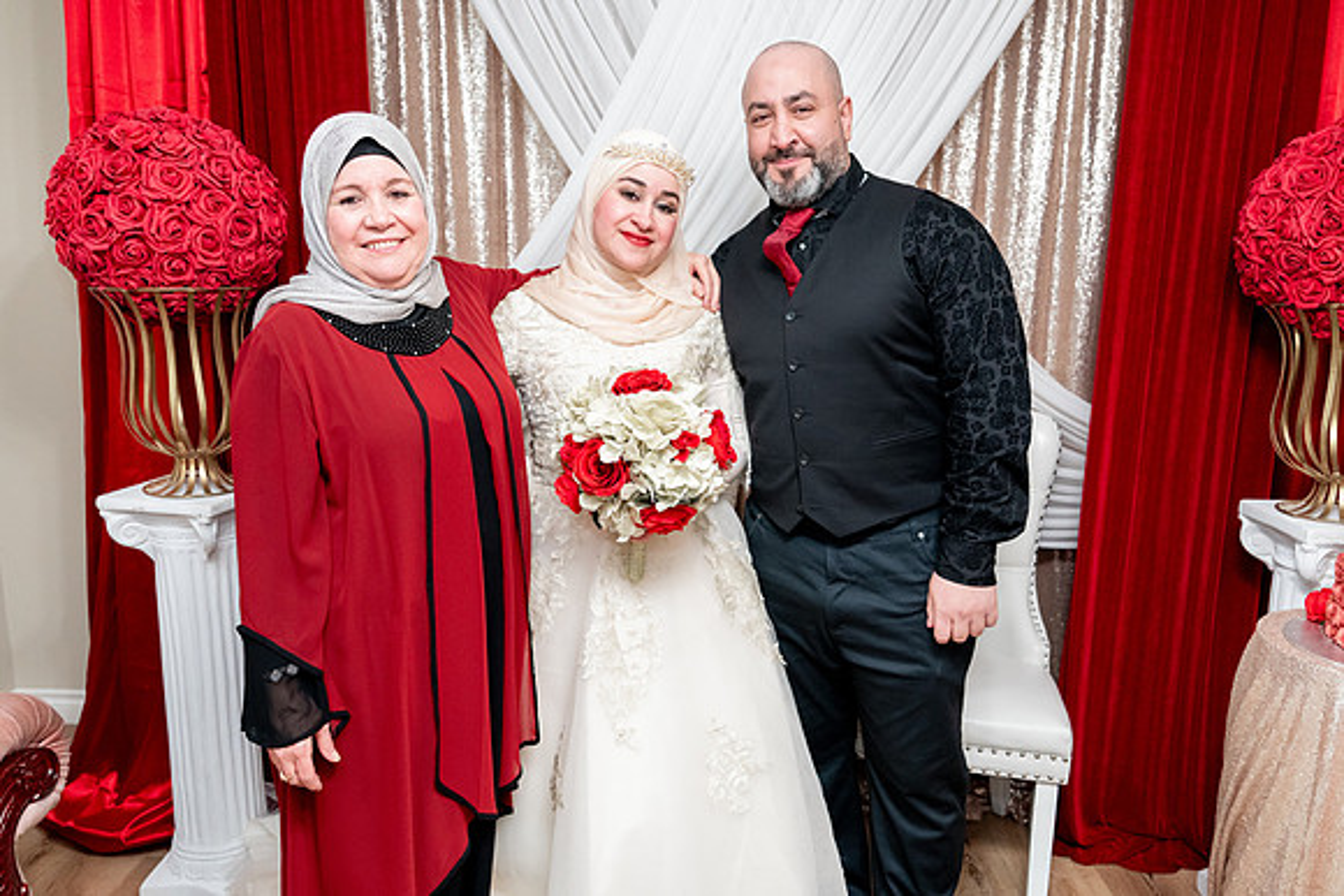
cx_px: 672
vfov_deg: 50.1
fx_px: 958
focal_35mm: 26
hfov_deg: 70.1
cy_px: 448
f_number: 2.8
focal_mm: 24
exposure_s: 1/160
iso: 3200
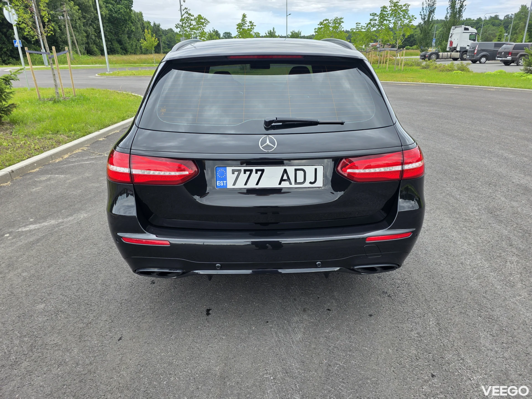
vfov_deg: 58.9
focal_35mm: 23
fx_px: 353
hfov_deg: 73.9
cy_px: 200
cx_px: 266
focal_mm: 6.3
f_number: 1.7
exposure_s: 1/359
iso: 25
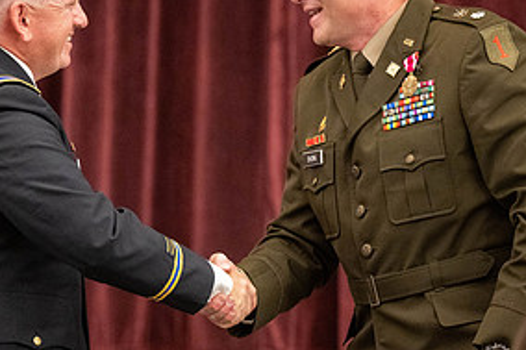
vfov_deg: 3.8
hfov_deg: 5.8
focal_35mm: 358
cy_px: 206
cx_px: 167
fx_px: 5228
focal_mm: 175
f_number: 2.8
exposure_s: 1/200
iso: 5000
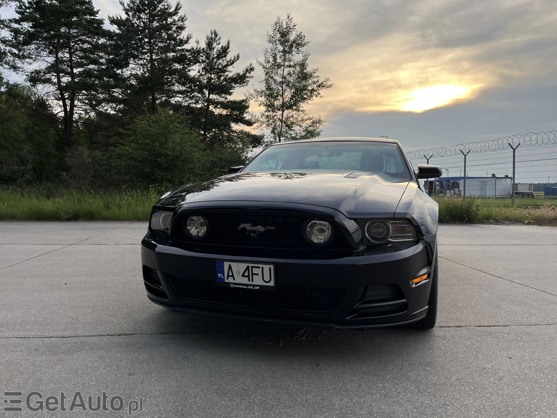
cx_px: 278
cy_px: 209
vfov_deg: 53.1
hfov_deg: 67.3
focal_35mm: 26
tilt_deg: -3.1
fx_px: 418
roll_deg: -0.6
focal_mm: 5.1
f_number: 1.6
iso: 50
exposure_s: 1/777
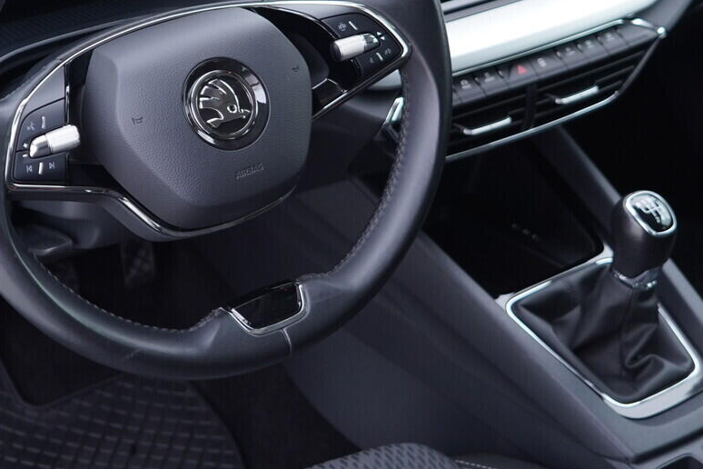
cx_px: 197
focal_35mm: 67
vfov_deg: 20.2
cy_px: 134
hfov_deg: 29.7
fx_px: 1308
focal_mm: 24
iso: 250
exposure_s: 1/40
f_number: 2.8
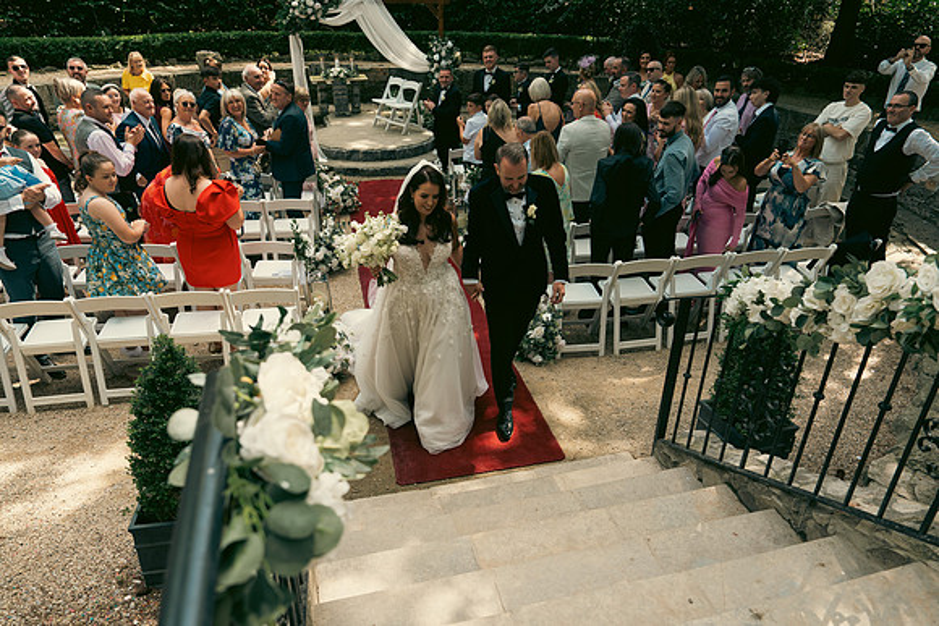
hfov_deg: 73.7
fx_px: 626
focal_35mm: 24
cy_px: 313
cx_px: 470
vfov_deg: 53.2
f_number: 3.5
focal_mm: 24
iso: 160
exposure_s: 1/200
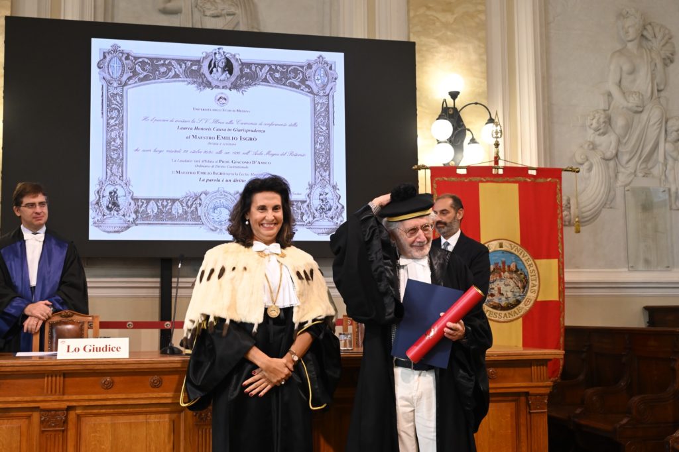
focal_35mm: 41
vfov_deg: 32.6
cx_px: 340
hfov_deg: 47.4
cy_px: 226
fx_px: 773
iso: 3200
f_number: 9
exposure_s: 1/100
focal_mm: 41
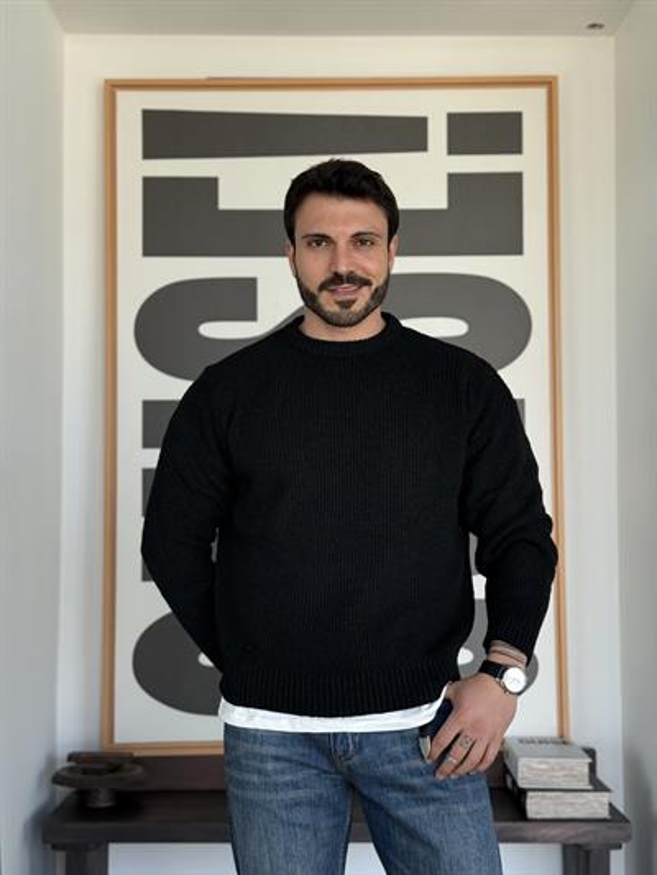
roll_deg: +0.0
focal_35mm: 48
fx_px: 1214
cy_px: 438
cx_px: 328
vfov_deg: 39.6
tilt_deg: +3.0
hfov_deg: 30.3
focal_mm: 6.76
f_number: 1.78
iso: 125
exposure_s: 1/212
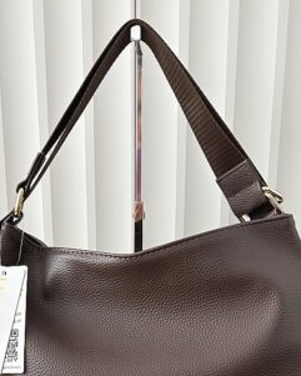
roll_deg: -0.2
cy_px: 330
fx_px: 501
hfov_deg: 33.4
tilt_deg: -14.2
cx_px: 129
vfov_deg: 38.6
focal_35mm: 45
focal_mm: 5.96
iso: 320
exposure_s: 1/60
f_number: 1.6
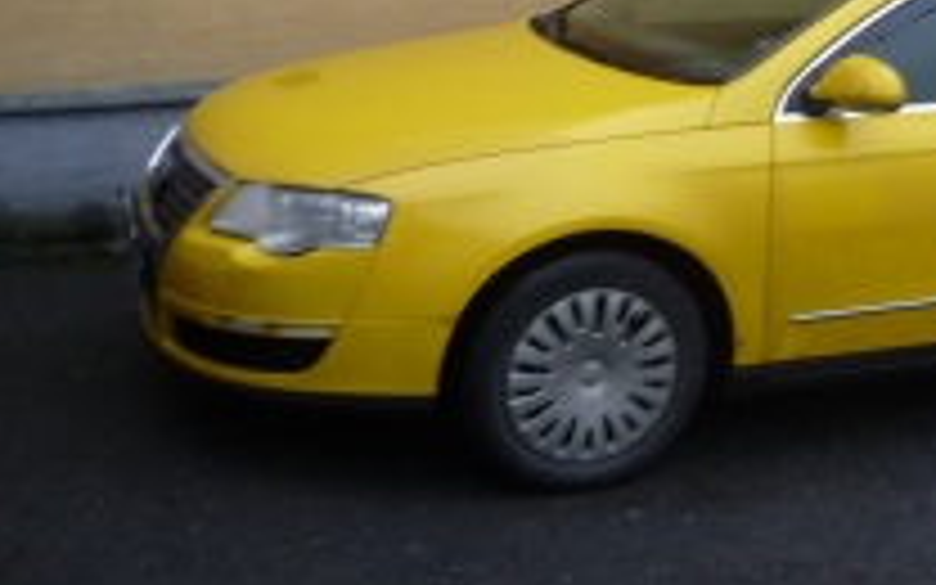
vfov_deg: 22.5
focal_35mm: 57
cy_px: 122
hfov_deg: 33.9
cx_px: 824
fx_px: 1454
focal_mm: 4.7
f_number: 3.3
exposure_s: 1/20
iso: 200
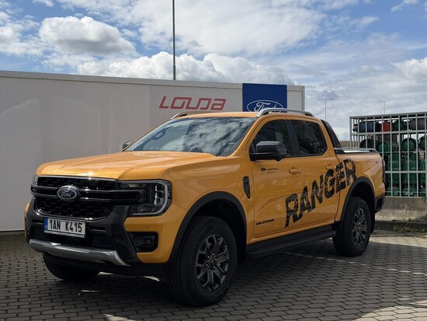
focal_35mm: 48
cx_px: 214
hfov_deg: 39.6
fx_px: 592
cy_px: 160
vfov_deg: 30.3
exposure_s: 1/9901
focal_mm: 6.76
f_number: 1.78
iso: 80
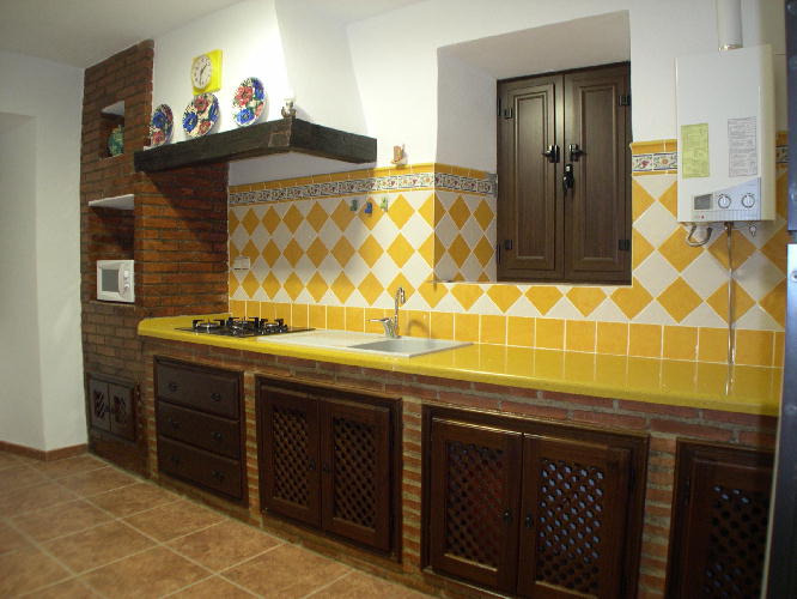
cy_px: 300
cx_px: 398
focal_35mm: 38
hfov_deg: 49.0
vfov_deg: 37.7
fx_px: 875
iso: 200
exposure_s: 1/11.3
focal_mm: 8
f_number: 2.8
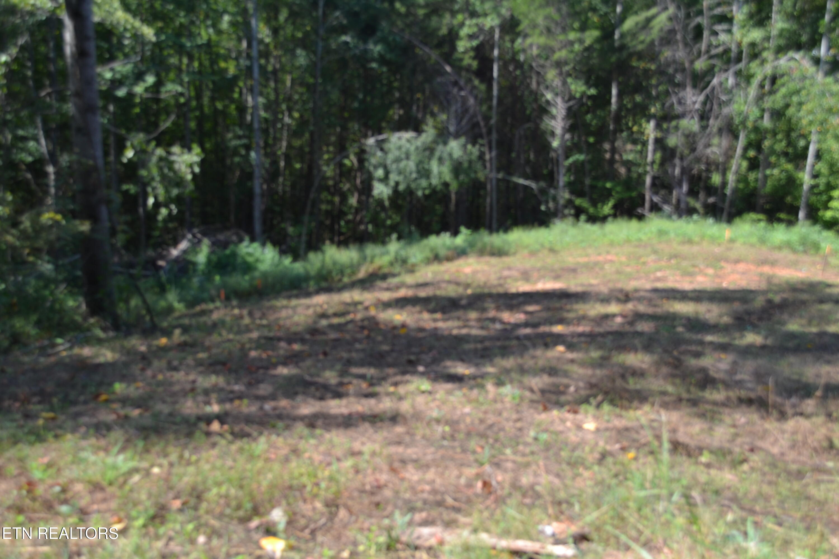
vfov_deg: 31.9
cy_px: 280
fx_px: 979
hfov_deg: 46.4
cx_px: 420
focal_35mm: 42
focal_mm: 28
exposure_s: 1/125
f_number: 5.6
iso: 100
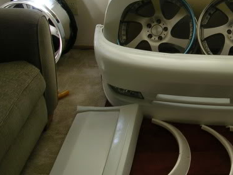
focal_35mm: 82
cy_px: 42
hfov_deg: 22.9
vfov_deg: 17.9
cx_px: 230
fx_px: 552
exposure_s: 1/50.7
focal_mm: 5.8
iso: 50
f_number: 2.8
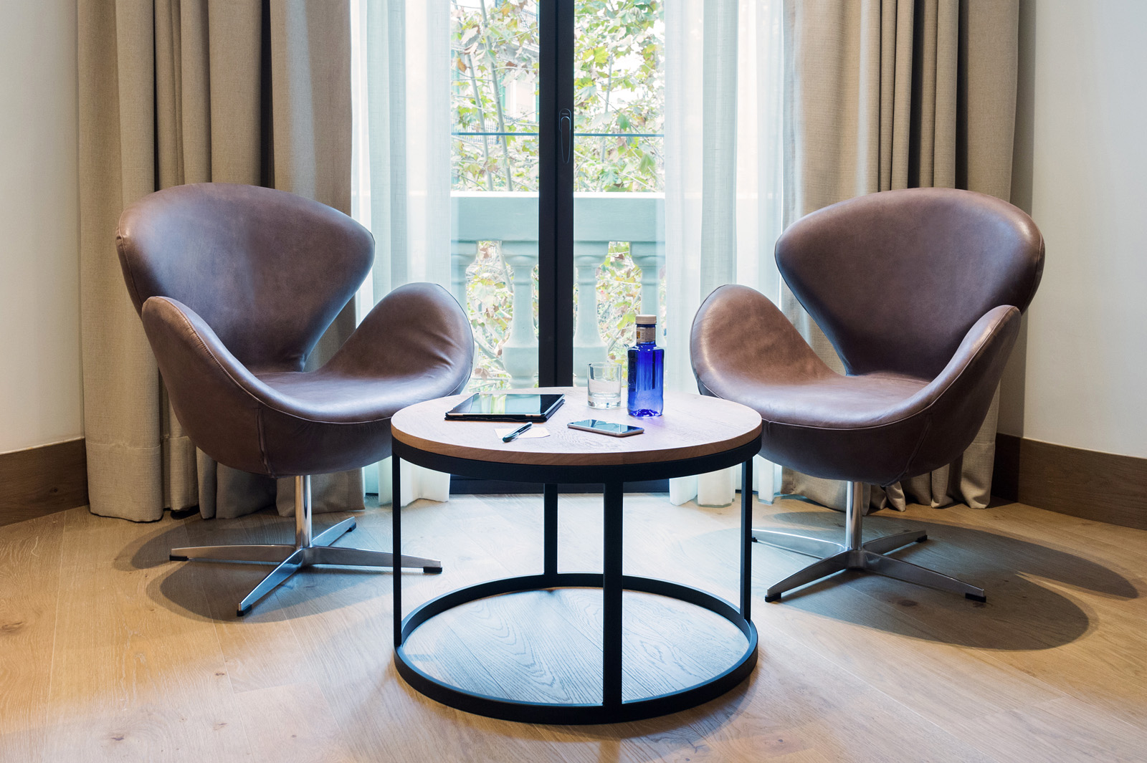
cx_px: 574
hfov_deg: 63.7
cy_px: 382
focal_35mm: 29
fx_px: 923
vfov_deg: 44.9
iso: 1000
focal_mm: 29
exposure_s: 1/20
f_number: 10
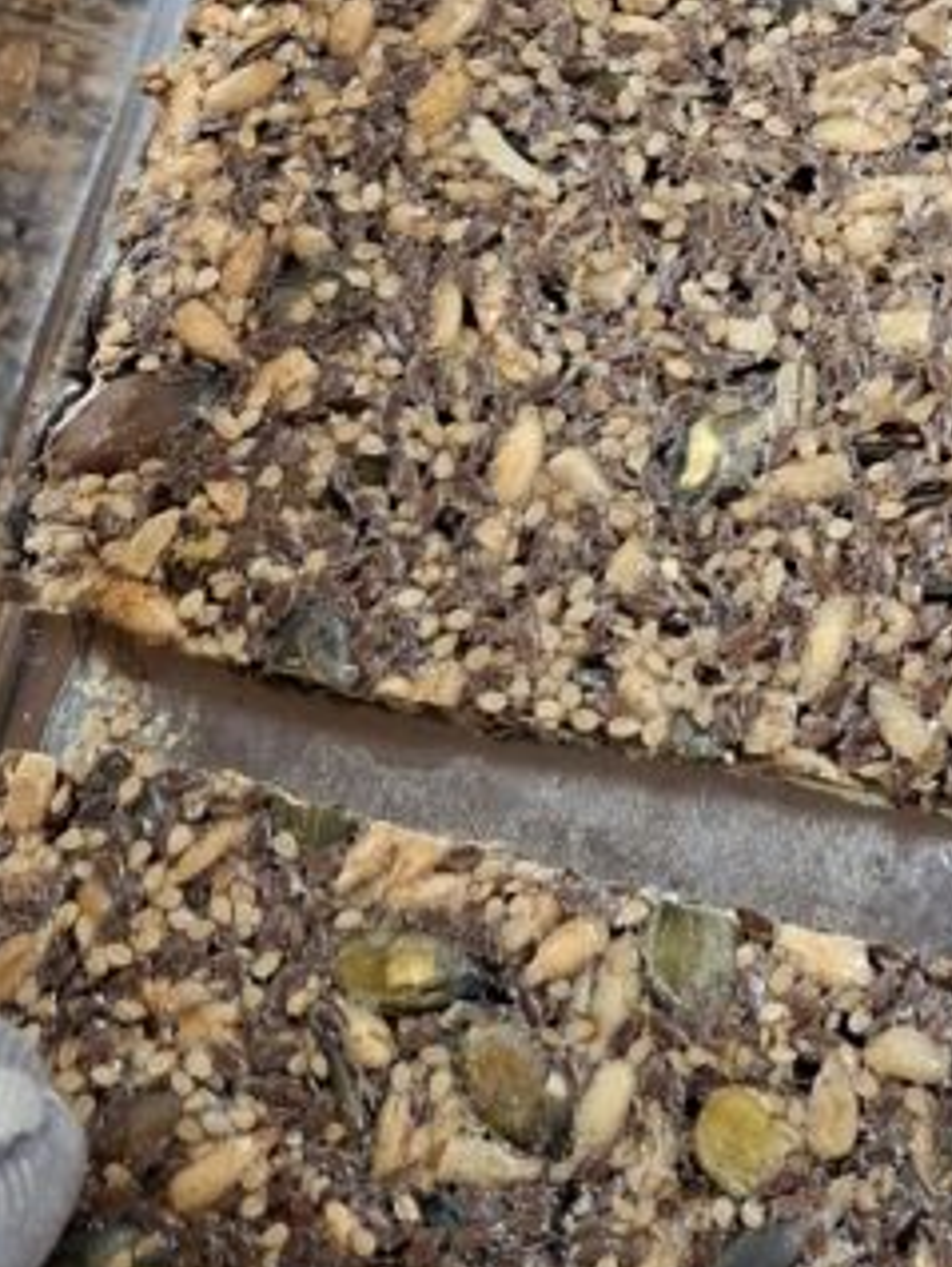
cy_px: 44
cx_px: 1454
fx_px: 2710
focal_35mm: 74
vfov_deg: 25.2
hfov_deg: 17.7
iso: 250
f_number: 1.8
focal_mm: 5.54
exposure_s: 1/50
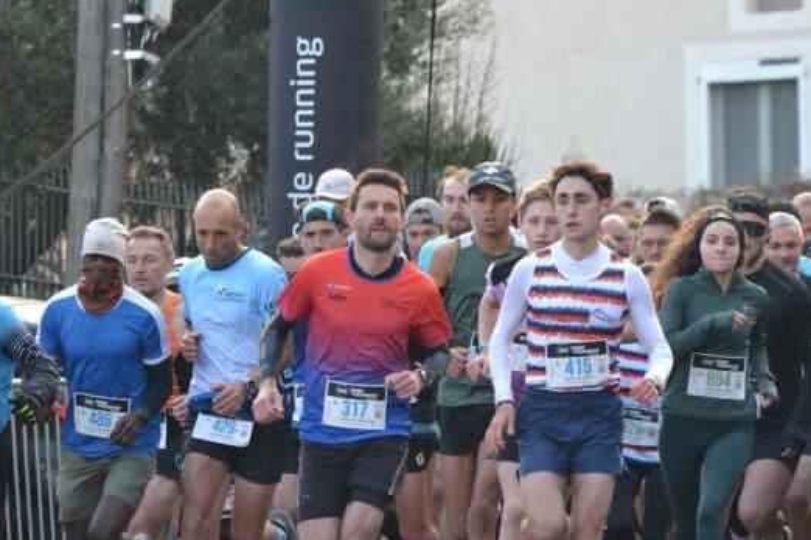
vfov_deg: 4.2
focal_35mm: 331
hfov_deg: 6.2
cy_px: 358
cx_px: 384
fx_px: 7456
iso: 1000
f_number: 5
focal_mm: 150
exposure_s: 1/500
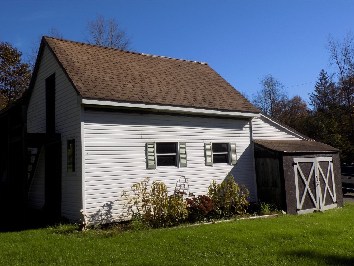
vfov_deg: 41.8
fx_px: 348
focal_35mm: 34
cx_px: 177
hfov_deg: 54.0
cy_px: 133
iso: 80
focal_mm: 6.1
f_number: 3.4
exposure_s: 1/1250
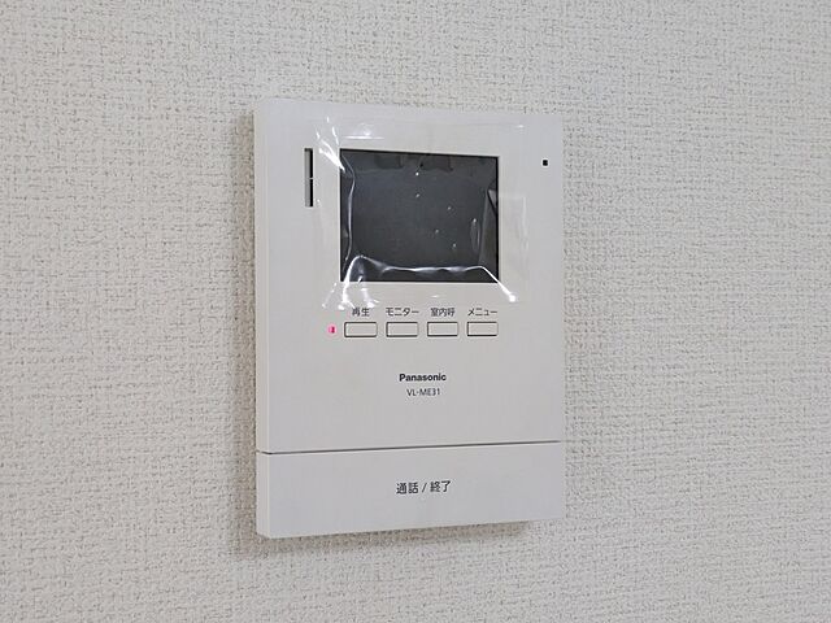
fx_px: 1224
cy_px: 312
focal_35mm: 51
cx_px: 416
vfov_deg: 28.6
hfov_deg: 37.5
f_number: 1.89
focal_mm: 5.43
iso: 277
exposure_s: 1/120
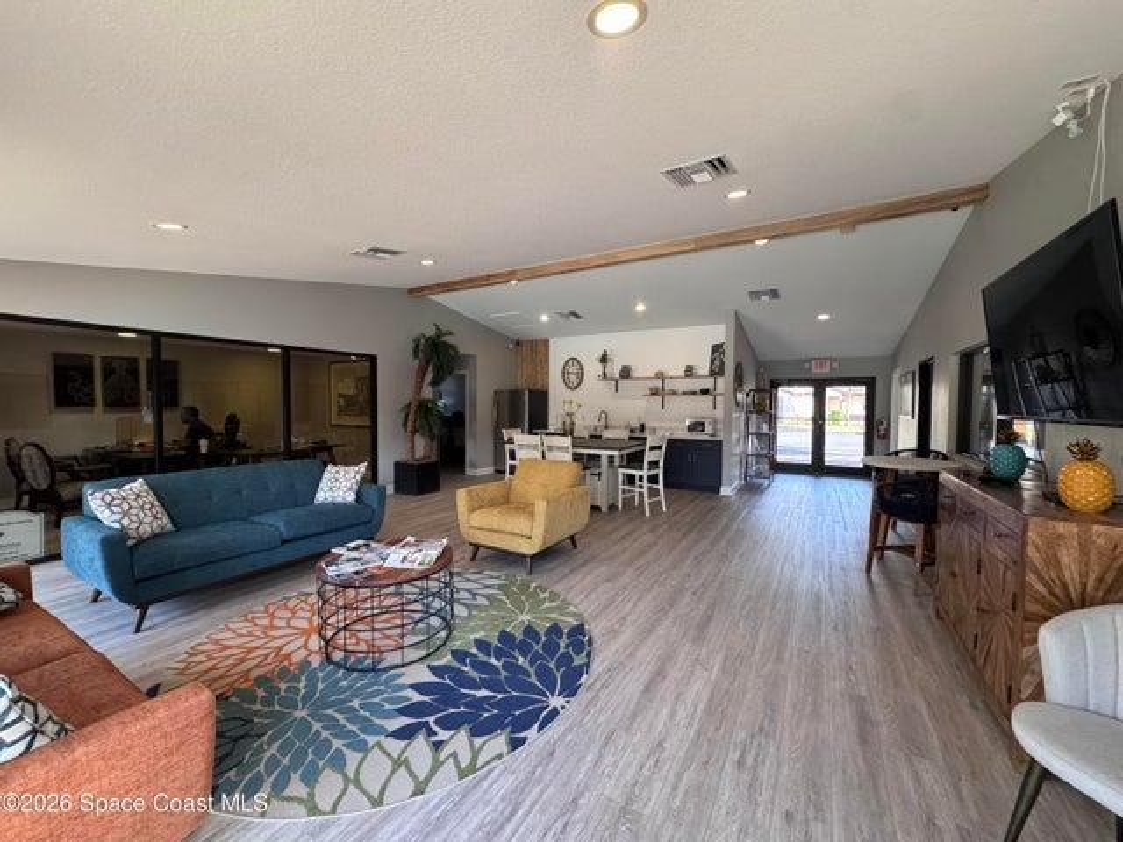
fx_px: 454
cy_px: 421
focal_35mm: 14
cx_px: 562
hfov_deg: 102.1
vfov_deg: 85.7
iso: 320
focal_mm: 2.22
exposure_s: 1/70
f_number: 2.2
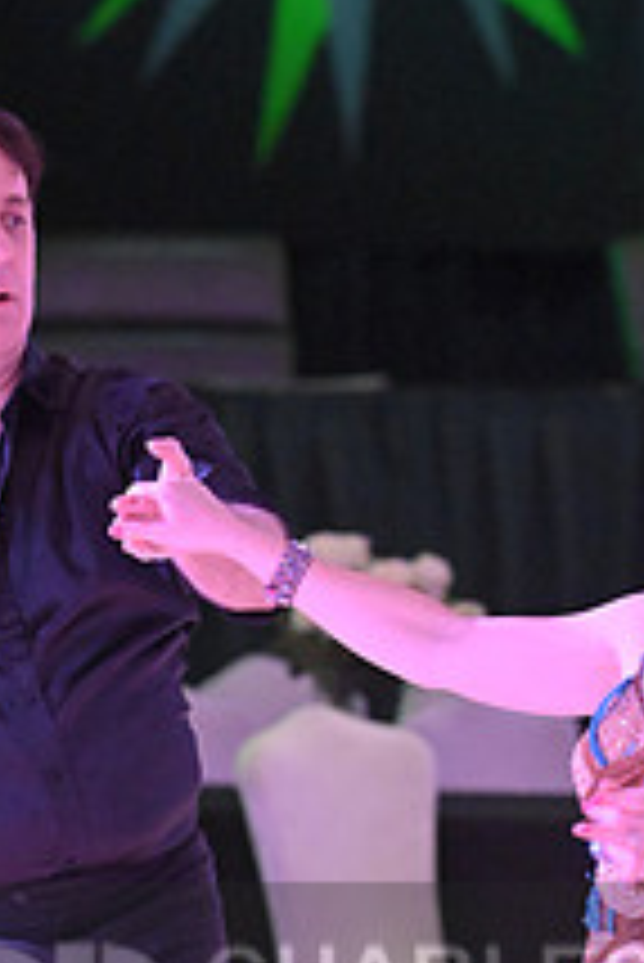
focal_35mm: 487
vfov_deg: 4.2
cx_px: 484
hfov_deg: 2.8
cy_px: 1035
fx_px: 13046
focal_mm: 180
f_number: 5.6
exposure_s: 1/400
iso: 8000
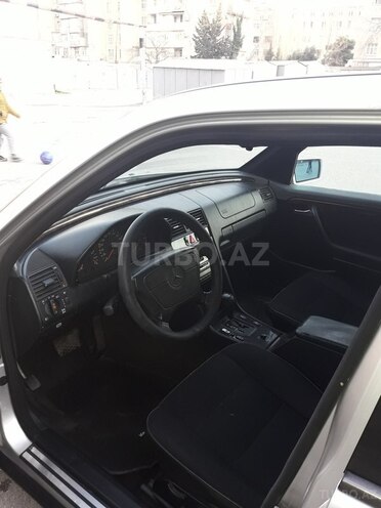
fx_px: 411
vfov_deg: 63.4
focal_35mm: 28
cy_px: 254
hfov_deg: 49.7
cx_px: 190
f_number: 1.9
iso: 50
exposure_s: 1/50
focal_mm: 3.7
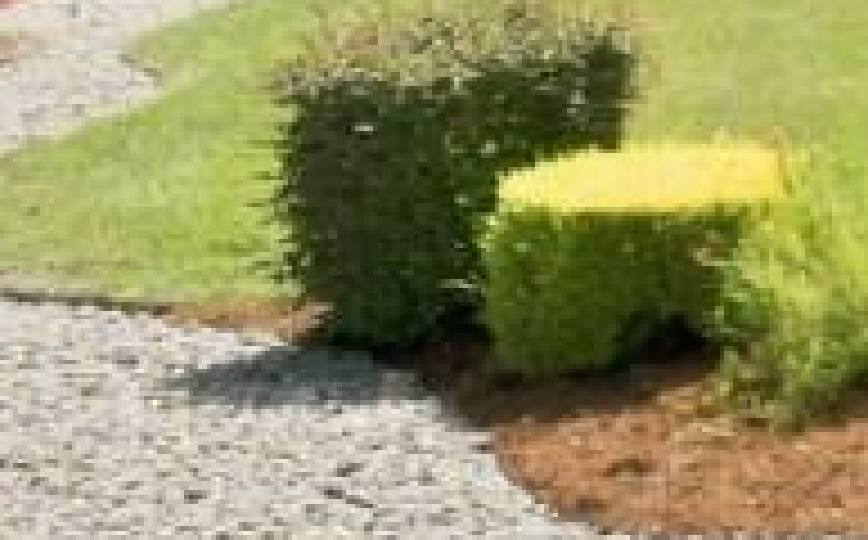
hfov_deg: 12.4
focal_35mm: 127
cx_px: 2168
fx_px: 3000
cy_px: -432
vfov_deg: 9.8
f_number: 16
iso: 320
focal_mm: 16
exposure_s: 1/125
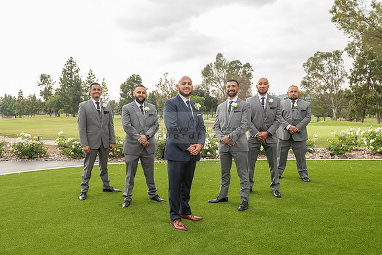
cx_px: 182
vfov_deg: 42.2
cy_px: 137
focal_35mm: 31
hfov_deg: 60.0
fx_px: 330
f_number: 6.3
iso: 200
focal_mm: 29
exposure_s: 1/200
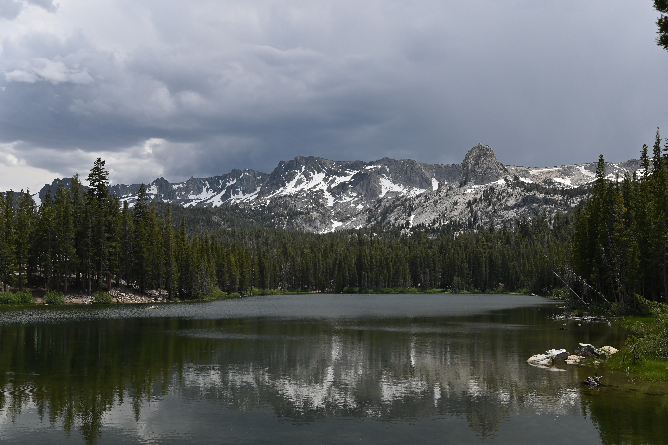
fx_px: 705
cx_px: 334
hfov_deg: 50.7
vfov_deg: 35.0
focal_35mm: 38
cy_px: 222
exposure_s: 1/500
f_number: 11
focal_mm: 38
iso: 200
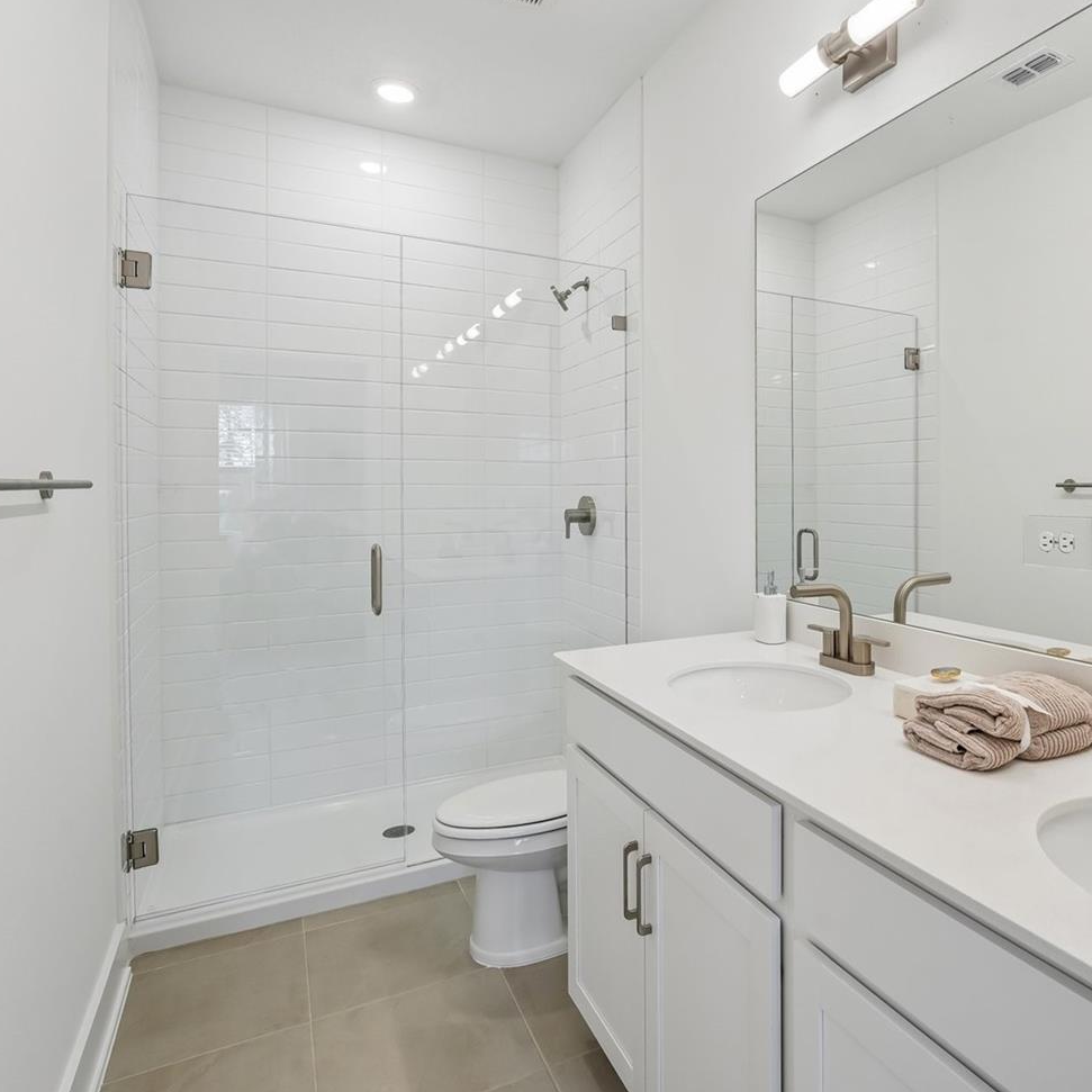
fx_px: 749
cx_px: 759
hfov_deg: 69.3
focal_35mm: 21
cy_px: 505
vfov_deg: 72.0
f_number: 9
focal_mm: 15
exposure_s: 1/40
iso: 400
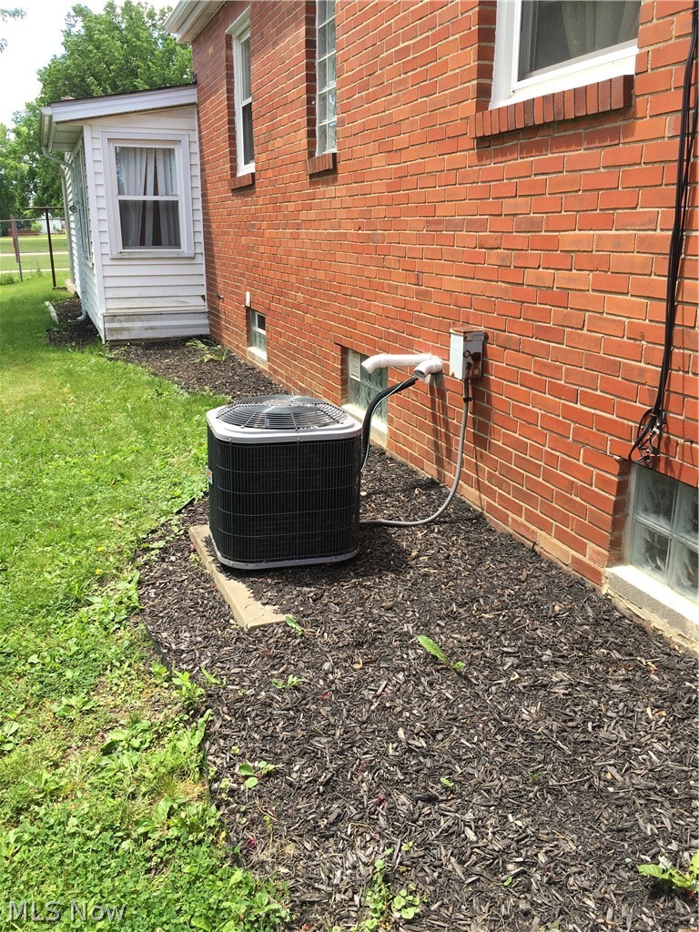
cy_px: 466
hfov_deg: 48.2
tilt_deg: -16.9
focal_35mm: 29
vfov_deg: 61.7
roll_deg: +0.2
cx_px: 350
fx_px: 781
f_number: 2.2
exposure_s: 1/304
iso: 25
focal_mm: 4.15
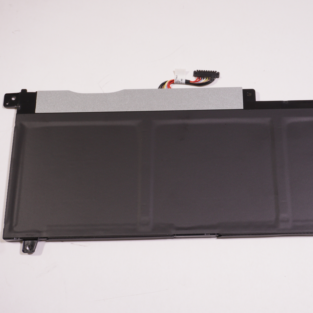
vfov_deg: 32.4
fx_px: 539
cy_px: 155
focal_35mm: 53
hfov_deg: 32.1
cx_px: 209
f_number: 5.6
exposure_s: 1/100
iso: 320
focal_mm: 27
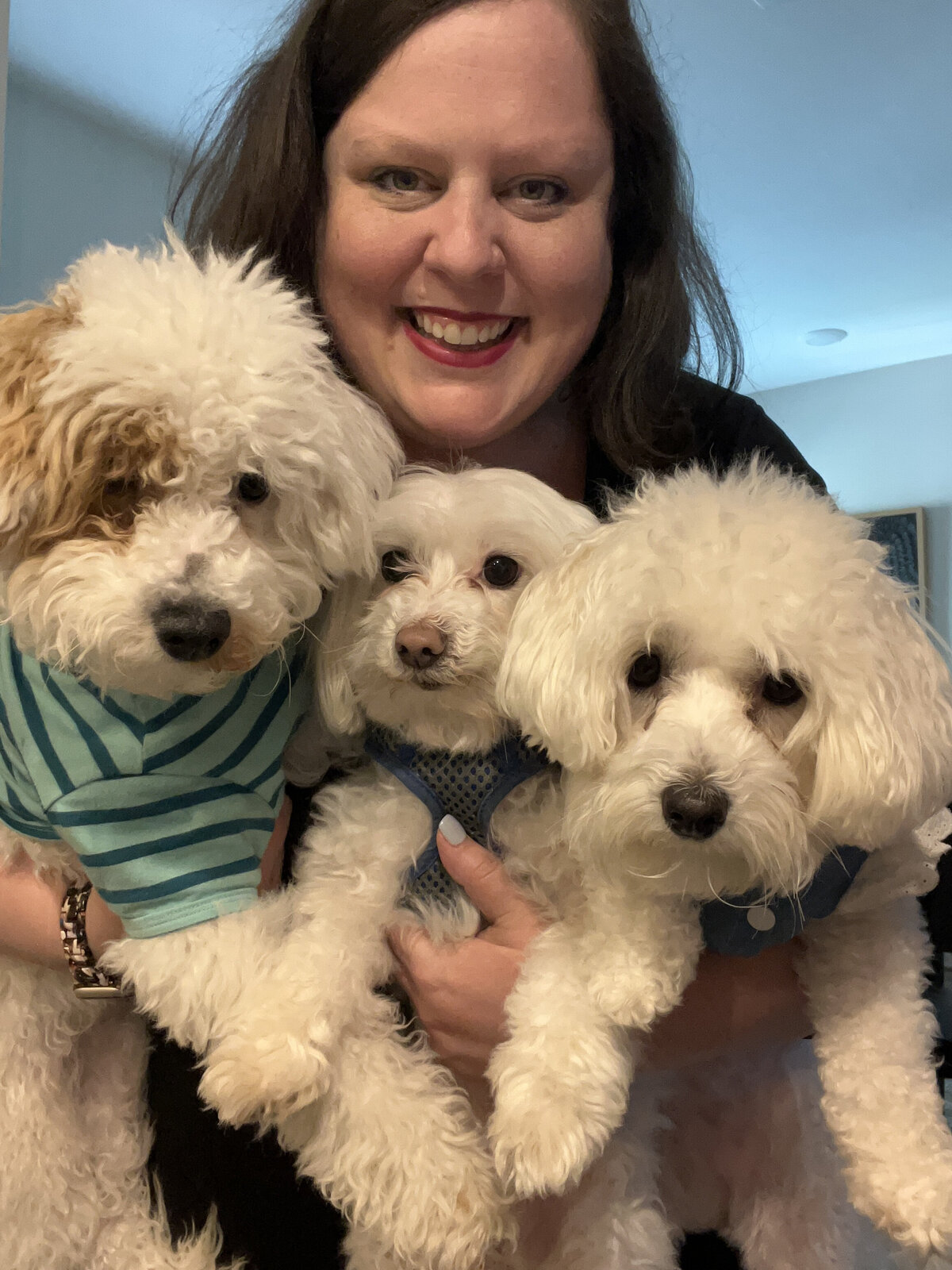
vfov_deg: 60.0
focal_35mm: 30
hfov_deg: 46.8
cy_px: 635
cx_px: 476
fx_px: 1100
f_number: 2.2
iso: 400
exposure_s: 1/30
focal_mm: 2.71
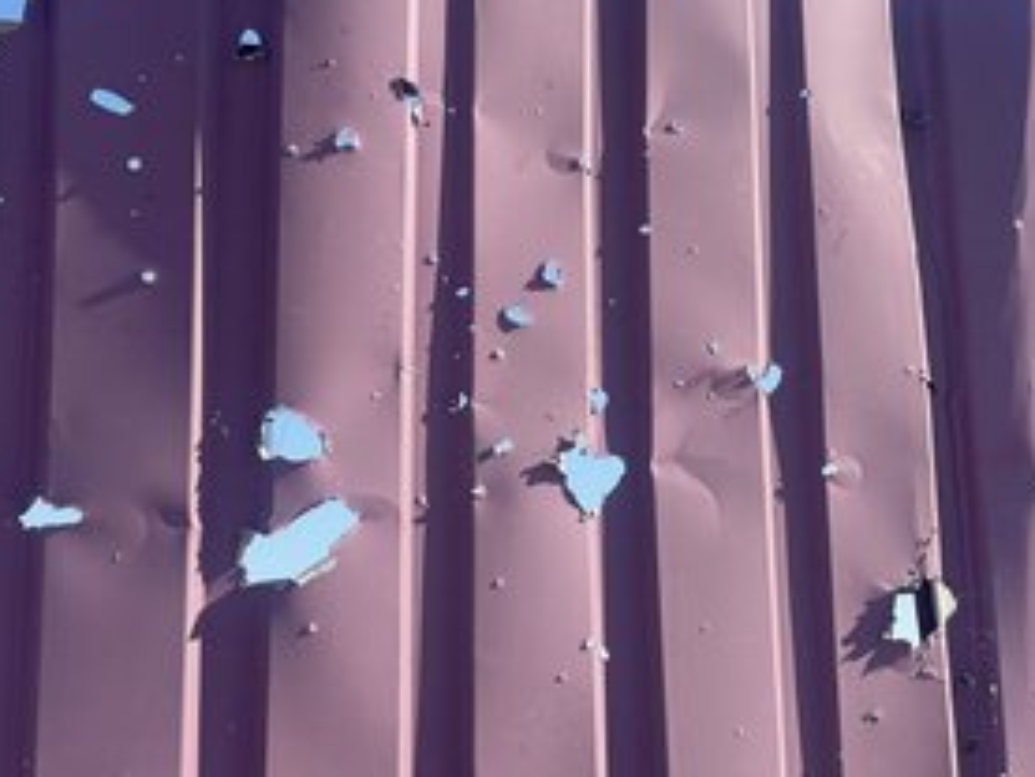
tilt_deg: +12.5
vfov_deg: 19.6
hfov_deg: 26.0
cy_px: 291
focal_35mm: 75
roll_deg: +1.6
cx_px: 549
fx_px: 2243
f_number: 2
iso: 25
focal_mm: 6
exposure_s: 1/786
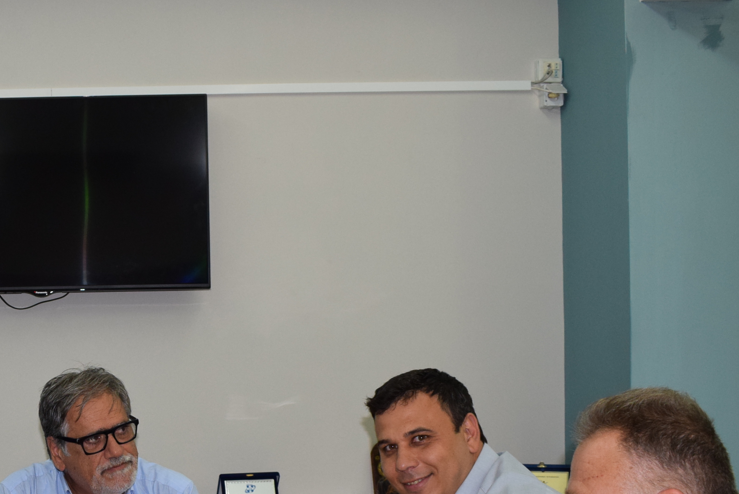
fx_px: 1171
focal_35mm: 57
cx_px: 67
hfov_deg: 33.1
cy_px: 410
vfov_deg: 23.4
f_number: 5
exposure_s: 1/100
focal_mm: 20
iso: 800
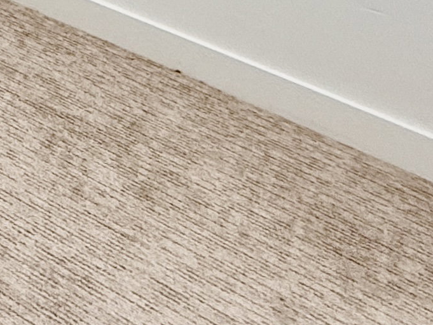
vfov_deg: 15.0
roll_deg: +0.1
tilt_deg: -8.3
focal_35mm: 72
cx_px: -345
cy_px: -391
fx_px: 901
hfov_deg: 19.9
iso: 125
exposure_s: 1/120
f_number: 2.2
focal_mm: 2.22
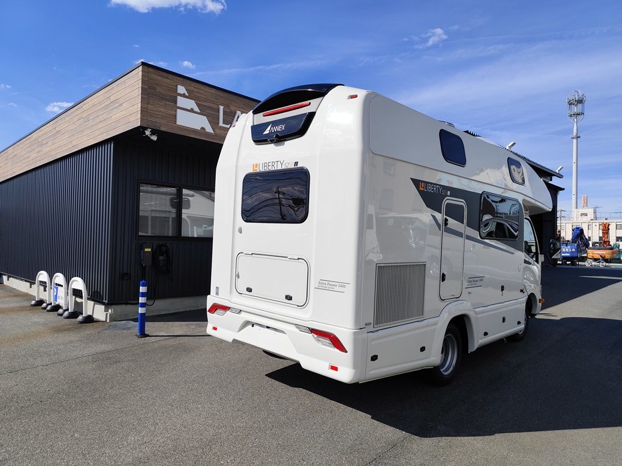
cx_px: 311
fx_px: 413
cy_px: 233
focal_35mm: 23
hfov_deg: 73.9
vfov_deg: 58.9
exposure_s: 1/1722
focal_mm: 6.14
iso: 50
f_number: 1.65
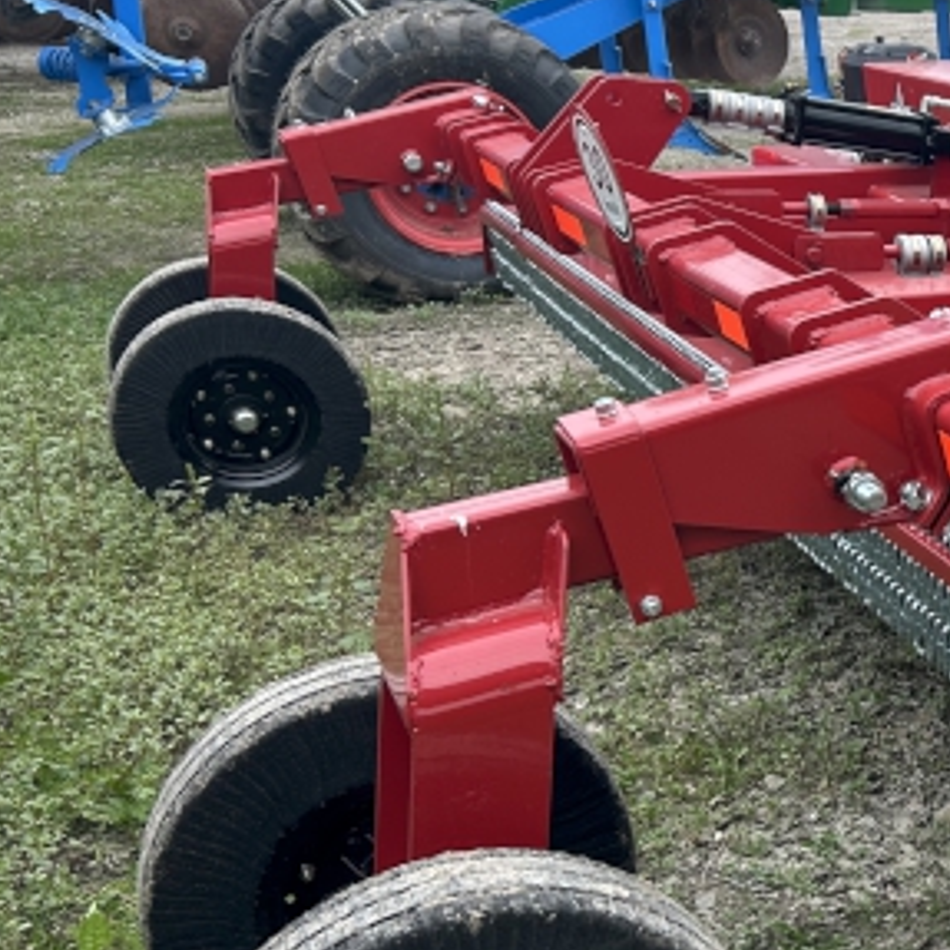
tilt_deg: -17.7
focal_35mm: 64
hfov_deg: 23.3
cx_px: 1291
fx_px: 1987
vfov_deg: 26.8
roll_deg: +3.6
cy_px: 576
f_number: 1.5
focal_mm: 5.7
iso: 50
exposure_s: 1/1058
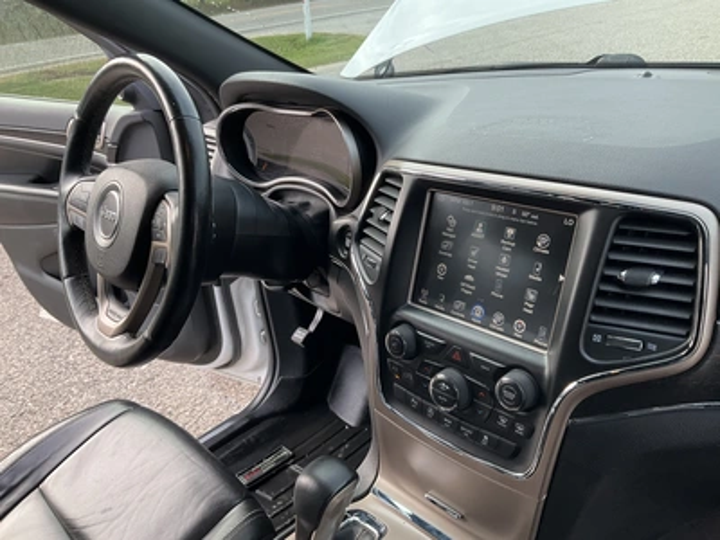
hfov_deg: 61.7
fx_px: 603
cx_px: 360
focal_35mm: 29
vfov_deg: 48.2
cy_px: 270
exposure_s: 1/122
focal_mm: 3
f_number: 1.8
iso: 25
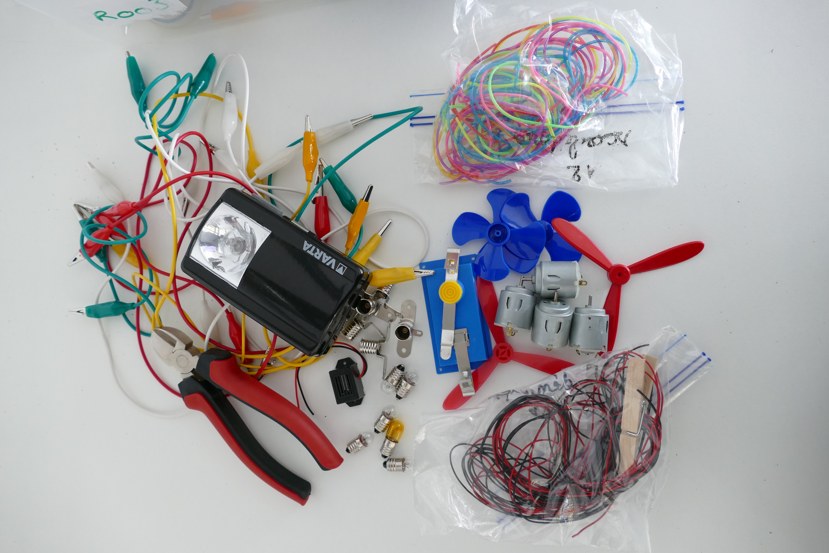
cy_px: 276
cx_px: 414
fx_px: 576
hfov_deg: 71.5
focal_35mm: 25
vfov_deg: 51.3
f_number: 2.8
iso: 320
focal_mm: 9.12
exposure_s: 1/60
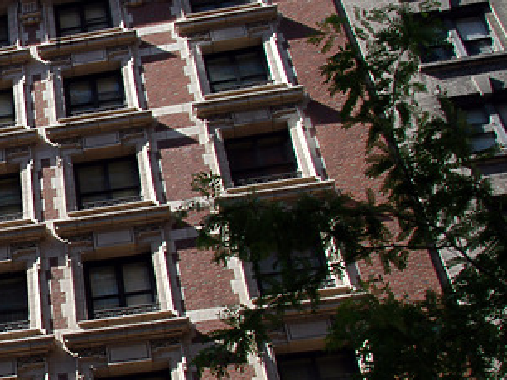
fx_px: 1244
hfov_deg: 20.8
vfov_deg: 17.3
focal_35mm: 85
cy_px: 232
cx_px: -172
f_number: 8
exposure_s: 1/250
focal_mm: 20
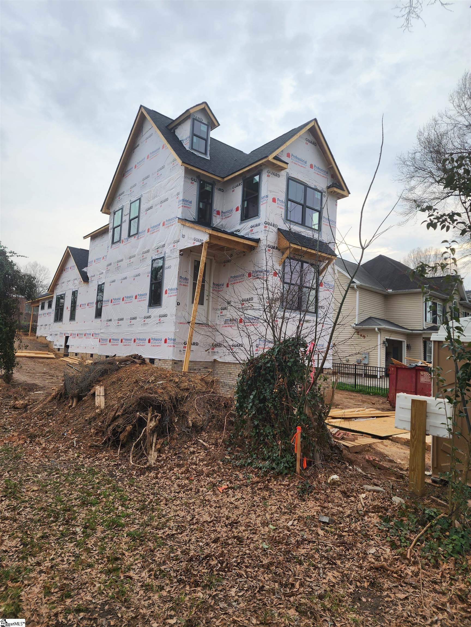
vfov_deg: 73.9
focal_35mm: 23
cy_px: 314
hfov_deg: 58.9
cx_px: 236
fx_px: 417
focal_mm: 6.4
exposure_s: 1/220
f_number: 1.8
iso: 12
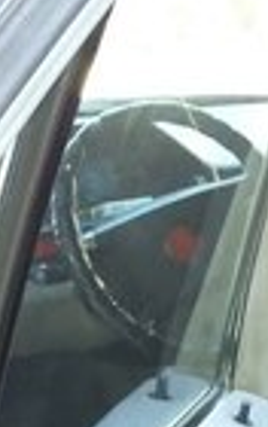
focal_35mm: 105
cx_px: 548
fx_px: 1222
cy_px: 512
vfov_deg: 18.7
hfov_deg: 11.2
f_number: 1.9
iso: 160
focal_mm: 3.7
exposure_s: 1/30
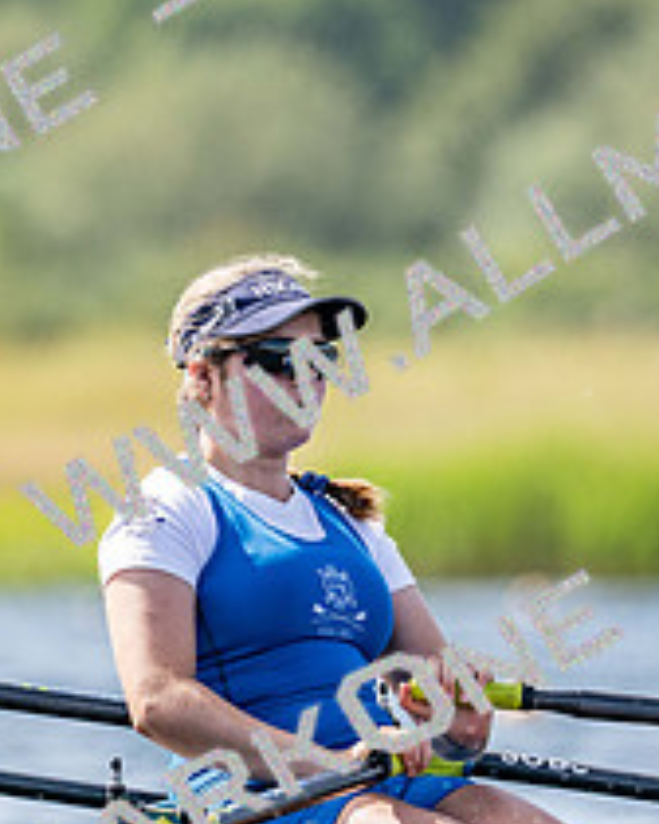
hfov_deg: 1.5
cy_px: 559
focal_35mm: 1035
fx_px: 25233
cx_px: 506
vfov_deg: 1.9
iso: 280
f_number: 4.5
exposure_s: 1/2500
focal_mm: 400
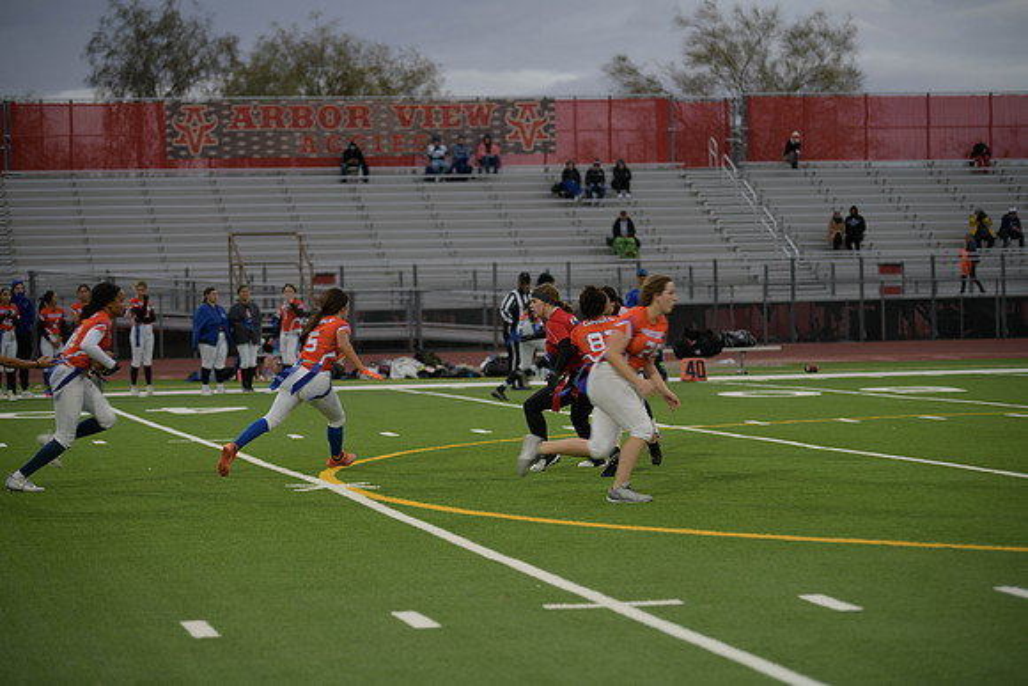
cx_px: 514
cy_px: 343
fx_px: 2913
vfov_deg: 13.4
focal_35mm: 102
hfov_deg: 20.0
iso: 180
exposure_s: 1/200
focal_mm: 102
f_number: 2.8
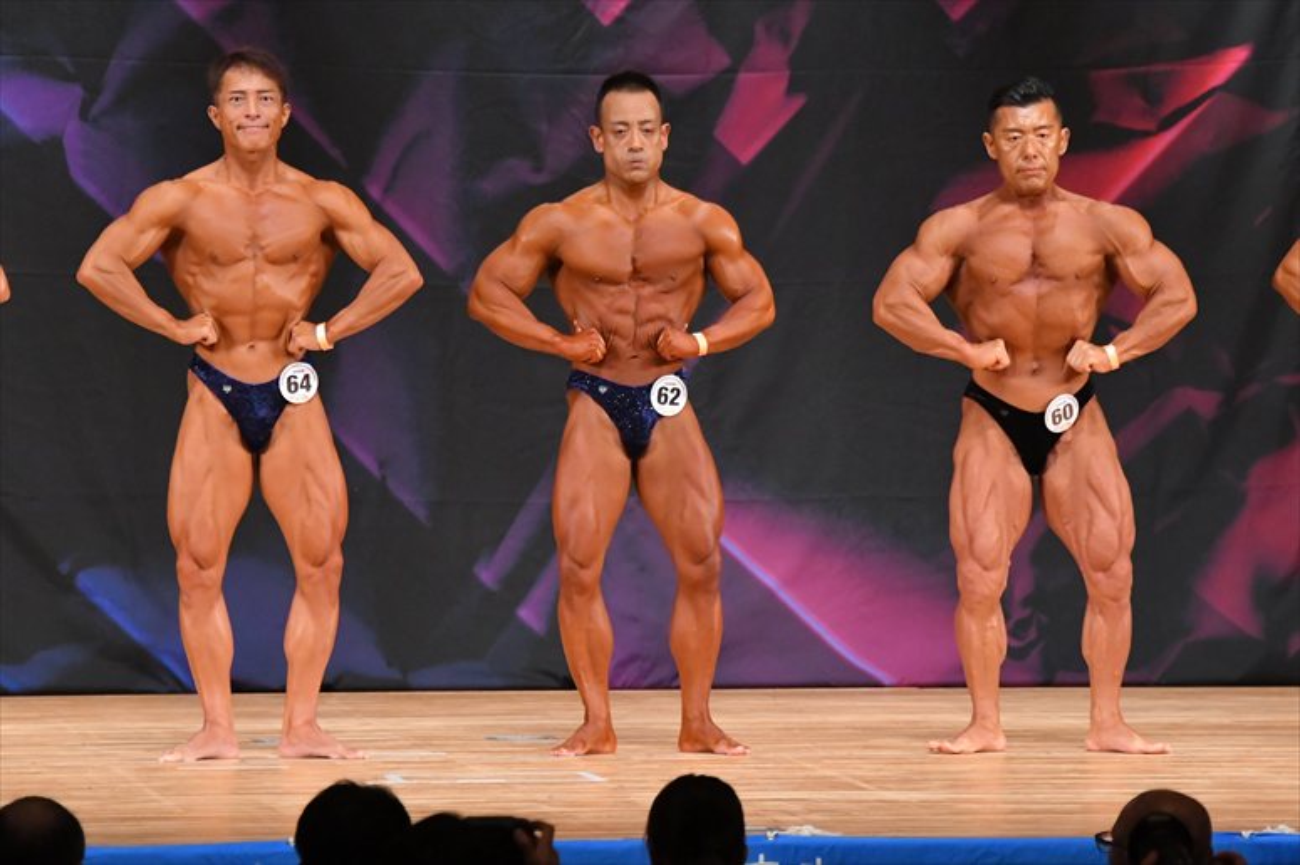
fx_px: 9745
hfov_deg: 7.6
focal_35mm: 270
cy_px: 432
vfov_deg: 5.1
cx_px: 650
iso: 6400
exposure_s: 1/400
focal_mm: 180
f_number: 5.6
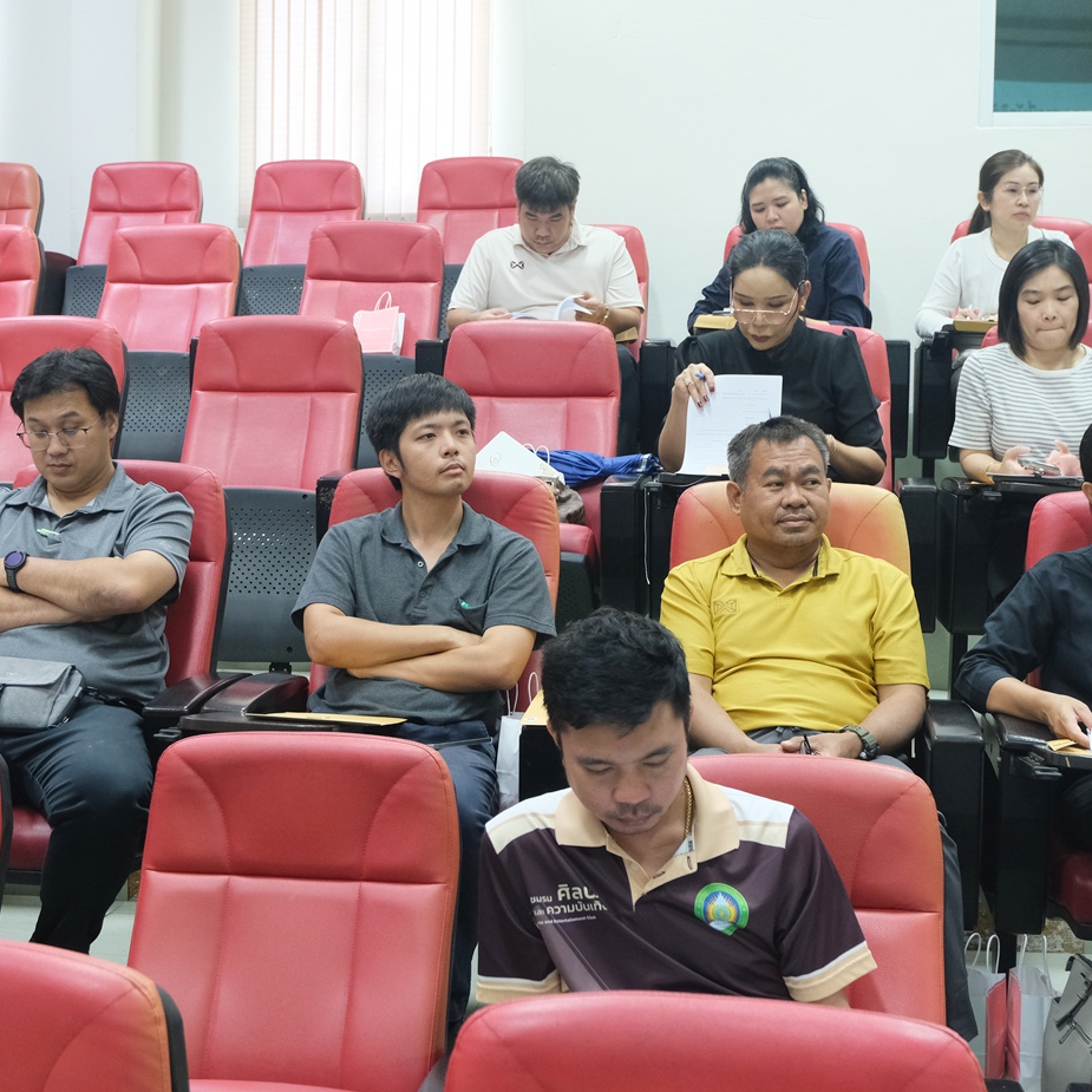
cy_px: 542
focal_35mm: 51
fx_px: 1820
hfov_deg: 33.4
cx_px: 505
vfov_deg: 33.4
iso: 2000
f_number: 4.4
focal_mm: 24.9
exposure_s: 1/30
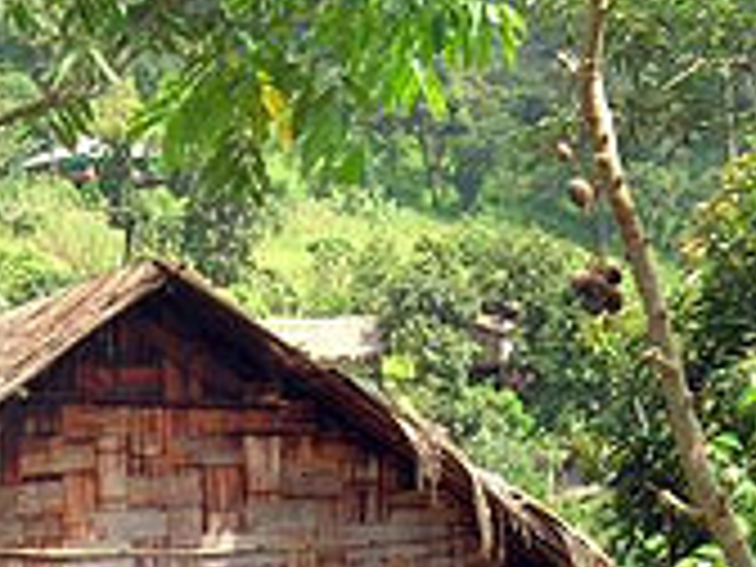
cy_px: 554
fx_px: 4215
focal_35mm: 193
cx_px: 166
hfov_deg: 10.2
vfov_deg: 7.7
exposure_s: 1/73.5
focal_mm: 14.9
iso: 64
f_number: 6.3
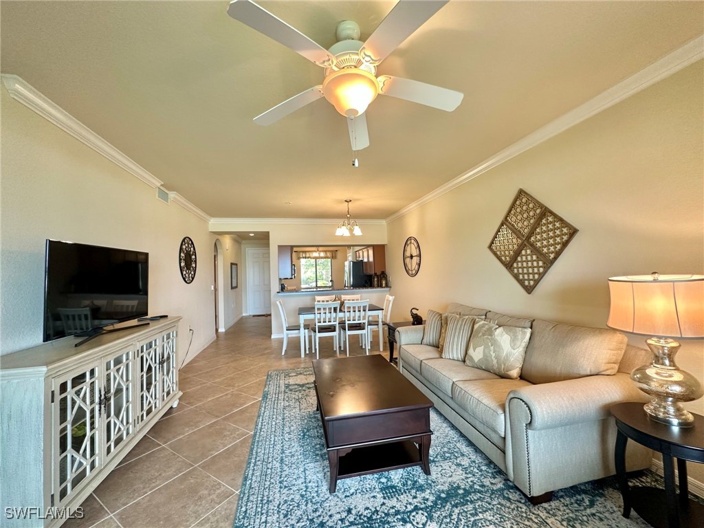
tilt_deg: +1.8
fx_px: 285
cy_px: 264
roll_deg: +2.4
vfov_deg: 85.7
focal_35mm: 14
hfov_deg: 102.1
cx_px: 352
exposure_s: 1/60
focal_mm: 2.22
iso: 200
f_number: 2.2
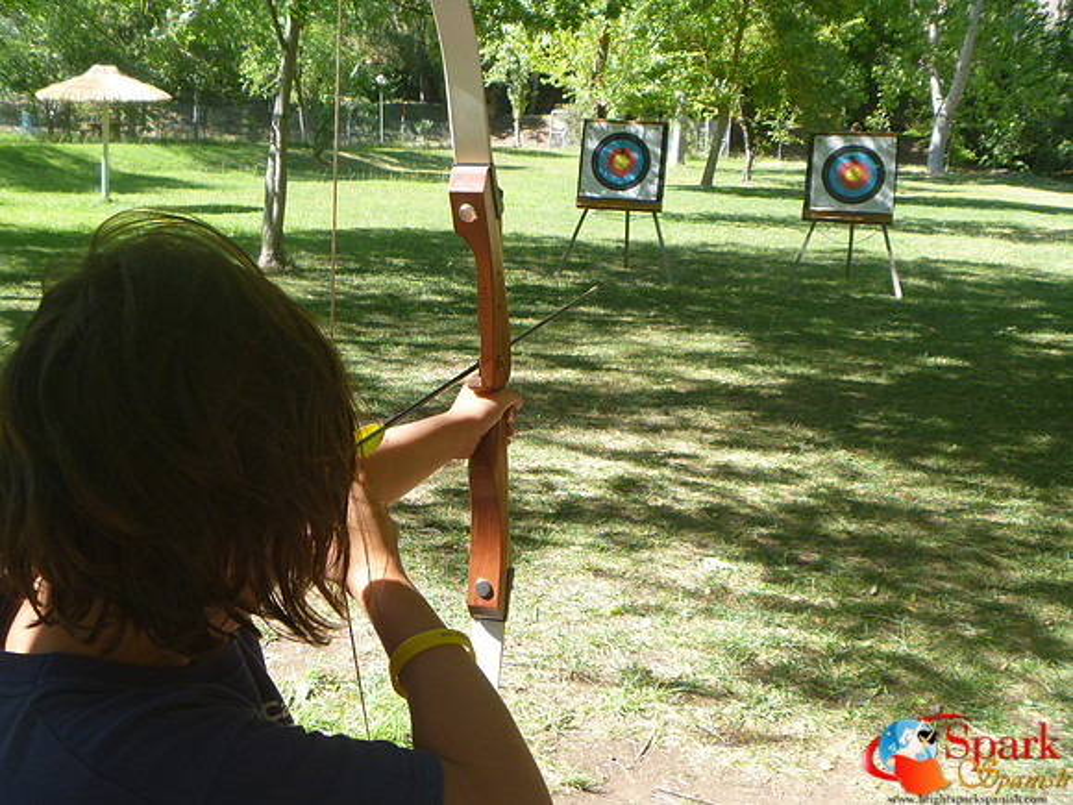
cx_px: 536
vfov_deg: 40.7
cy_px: 402
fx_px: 1085
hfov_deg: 52.6
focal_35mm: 35
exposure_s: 1/125
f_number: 3.5
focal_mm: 6.3
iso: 80
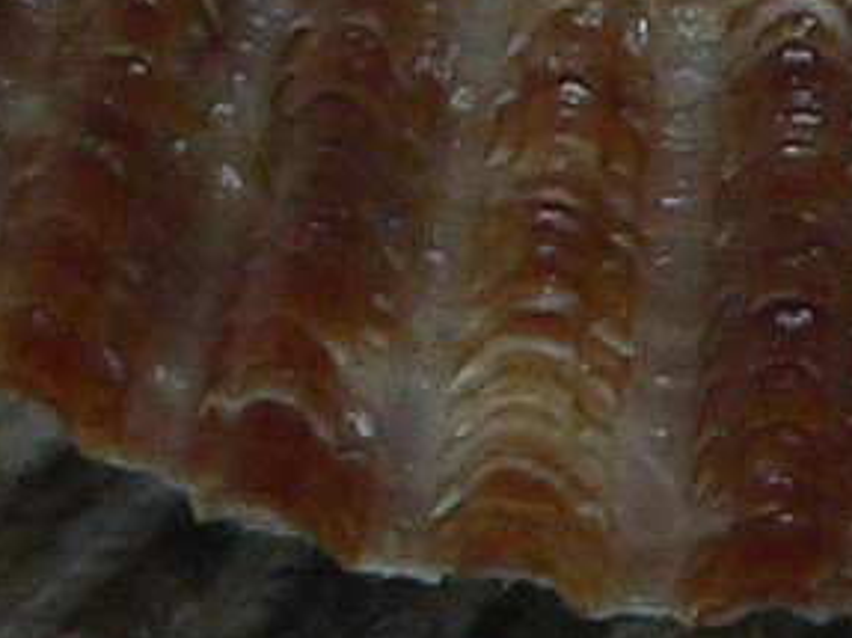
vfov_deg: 5.9
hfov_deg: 8.0
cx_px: 888
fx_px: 6052
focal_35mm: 246
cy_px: -691
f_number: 2.8
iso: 100
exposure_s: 1/60
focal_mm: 4.6
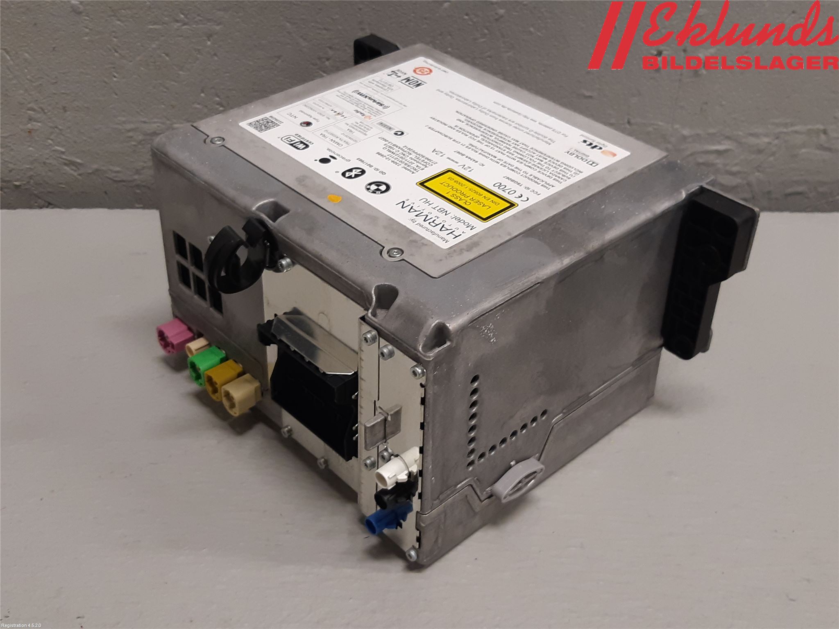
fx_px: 630
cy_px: 314
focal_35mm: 26
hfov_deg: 67.3
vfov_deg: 53.1
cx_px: 420
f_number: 1.7
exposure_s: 1/50
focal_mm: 3.93
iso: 100
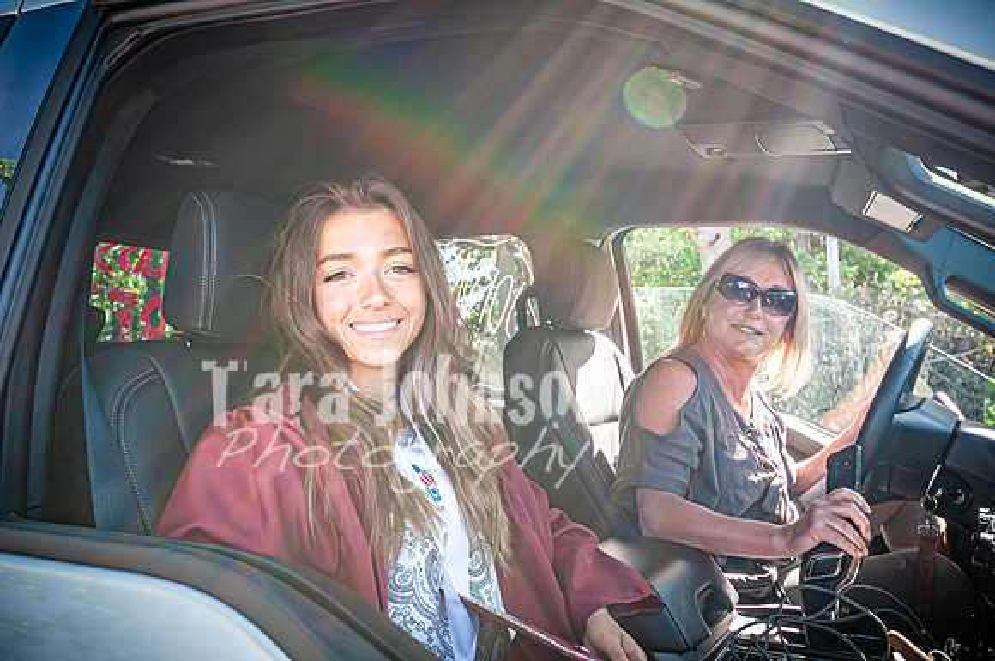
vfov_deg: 39.9
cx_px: 498
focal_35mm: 33
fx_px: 911
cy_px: 330
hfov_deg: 57.3
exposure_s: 1/125
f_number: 5.6
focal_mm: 22
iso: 200
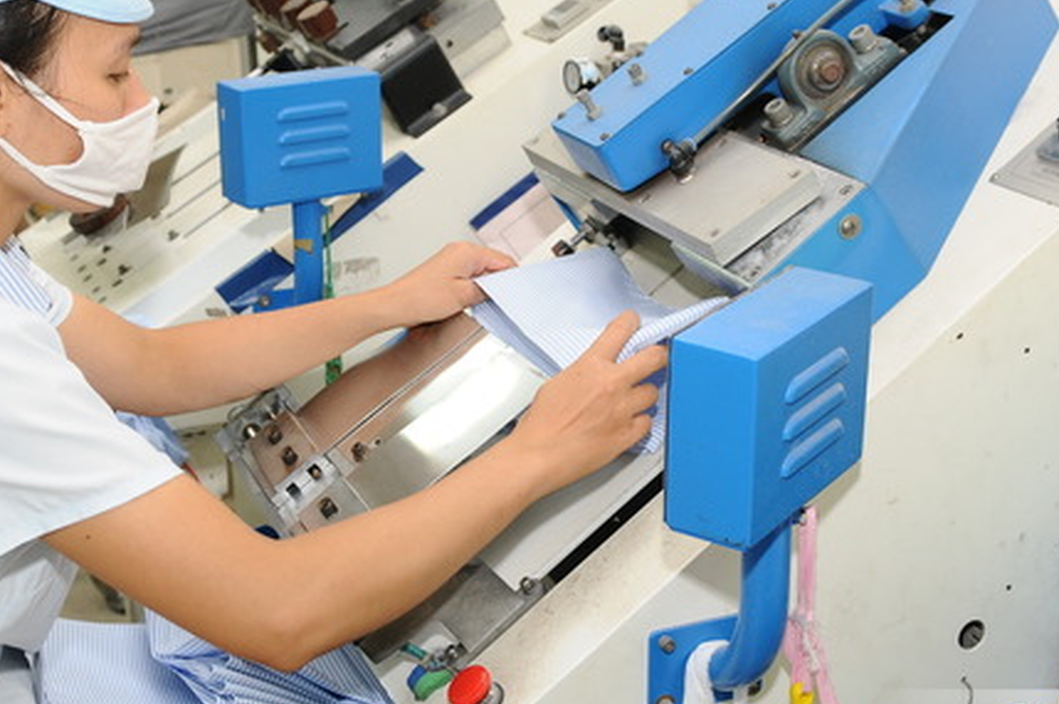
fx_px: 1699
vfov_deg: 23.3
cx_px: 462
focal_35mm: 58
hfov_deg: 34.6
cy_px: 242
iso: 200
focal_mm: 23
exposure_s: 1/100
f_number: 3.2
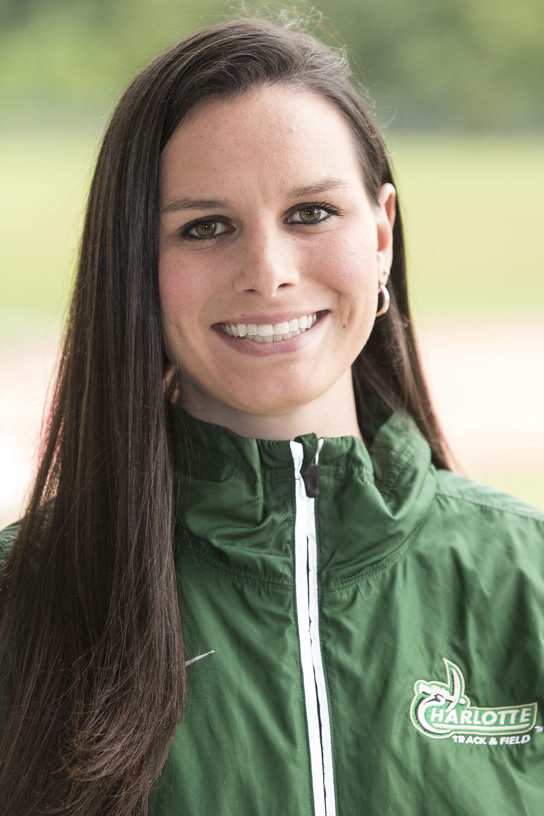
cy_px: 408
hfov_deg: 10.5
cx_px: 272
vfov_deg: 15.8
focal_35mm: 130
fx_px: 2946
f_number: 5
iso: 200
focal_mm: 130
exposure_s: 1/100
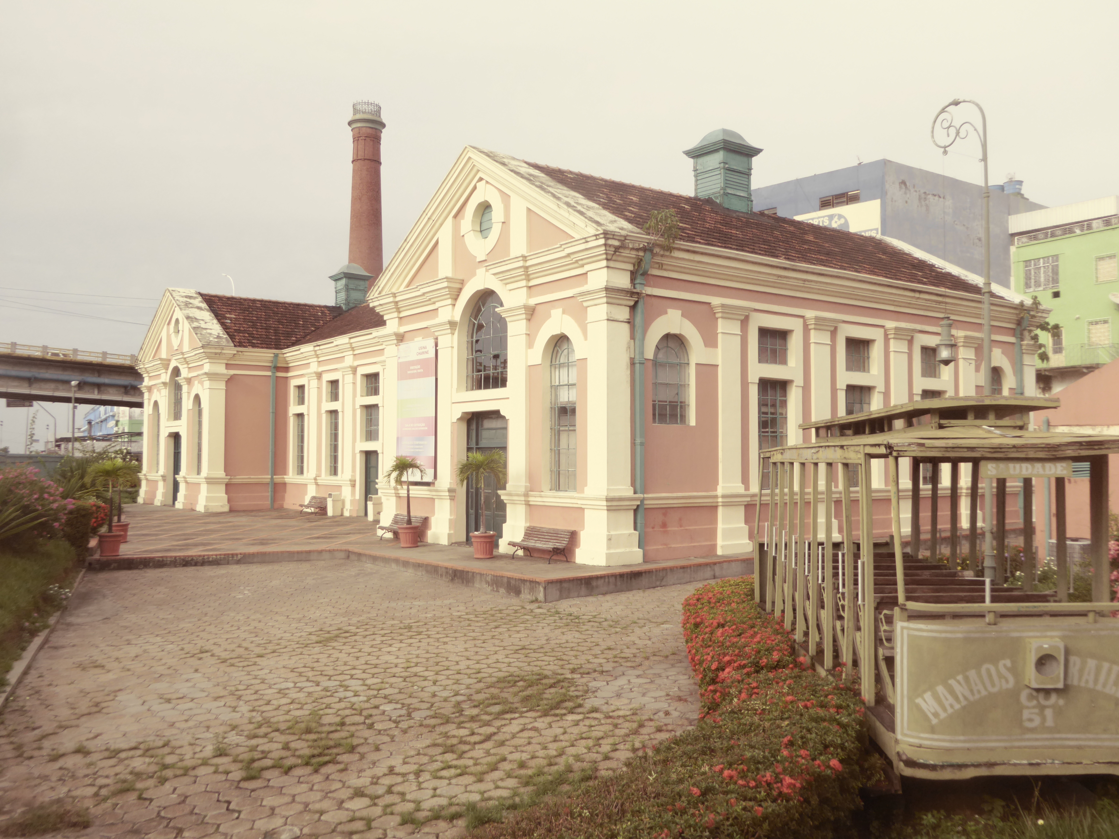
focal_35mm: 31
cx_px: 560
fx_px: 1002
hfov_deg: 58.4
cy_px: 420
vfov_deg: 45.4
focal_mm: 5.4
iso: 80
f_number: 3.5
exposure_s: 1/640
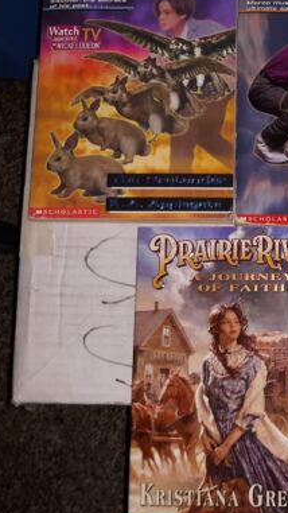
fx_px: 652
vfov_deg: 42.9
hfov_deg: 23.3
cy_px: 250
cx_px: 320
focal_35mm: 48
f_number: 1.7
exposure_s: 1/60
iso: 40
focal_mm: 3.7
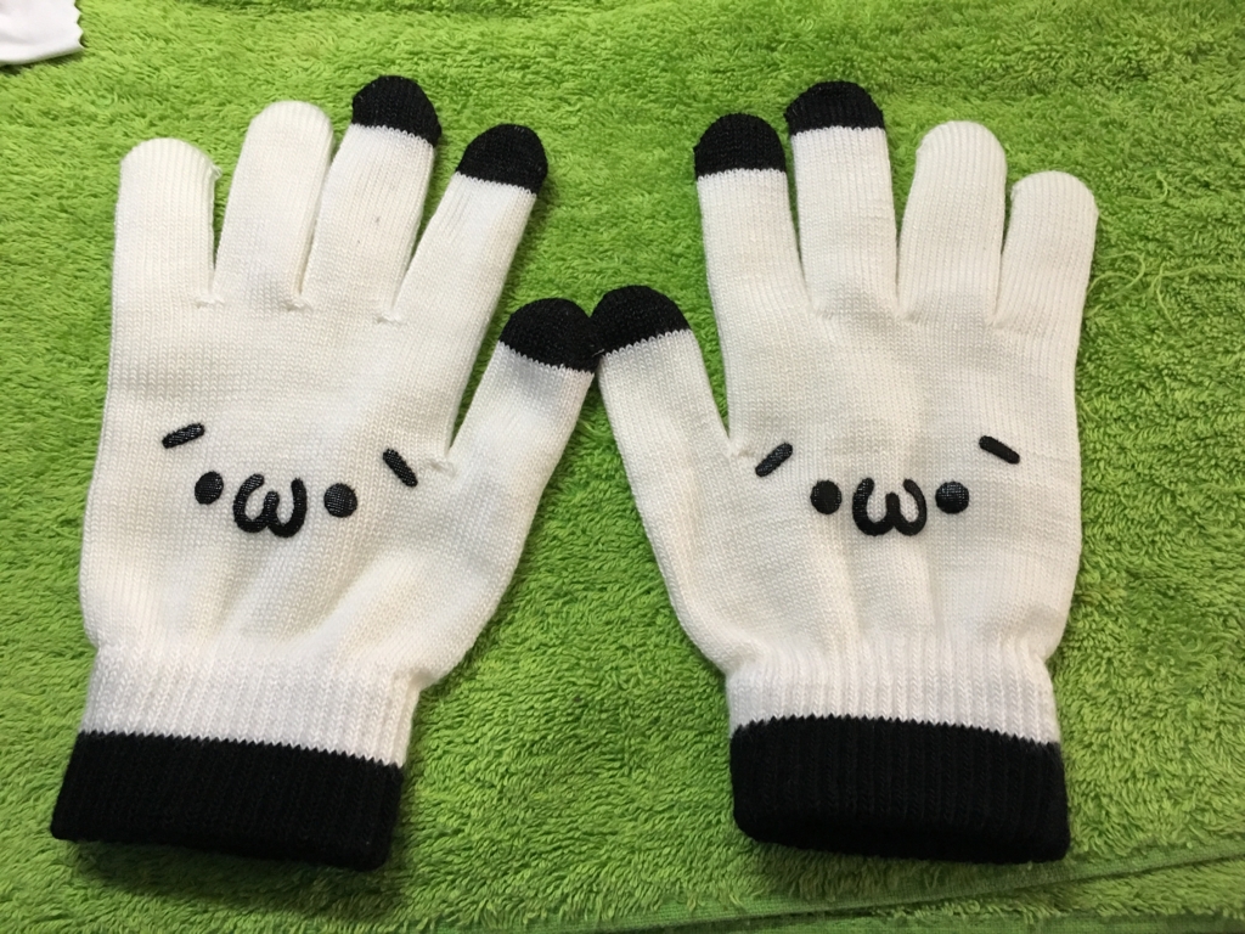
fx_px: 1043
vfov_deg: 48.2
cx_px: 622
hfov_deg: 61.7
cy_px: 467
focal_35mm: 29
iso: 160
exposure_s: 1/30
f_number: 2.2
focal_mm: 4.15
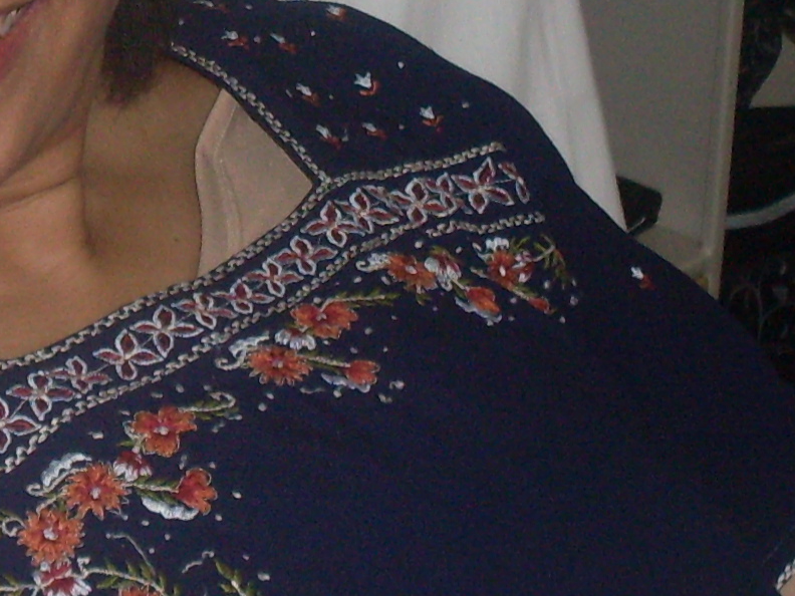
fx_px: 4639
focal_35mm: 202
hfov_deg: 9.7
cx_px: -128
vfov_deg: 7.3
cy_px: -28
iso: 100
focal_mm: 8.1
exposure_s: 1/45
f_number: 3.1
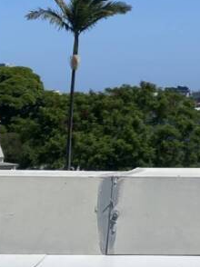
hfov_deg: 9.8
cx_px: 431
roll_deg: -1.3
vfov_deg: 14.1
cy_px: -10
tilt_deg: +7.1
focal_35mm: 138
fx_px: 1065
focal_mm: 4.25
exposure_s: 1/4274
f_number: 1.8
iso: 32
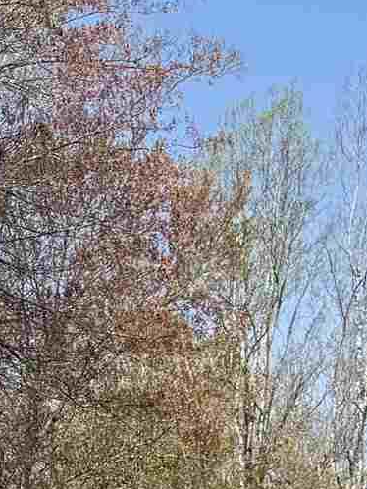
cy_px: 625
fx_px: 2090
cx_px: -372
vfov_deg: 12.9
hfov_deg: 9.4
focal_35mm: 148
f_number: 1.78
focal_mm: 6.76
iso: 80
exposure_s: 1/2703
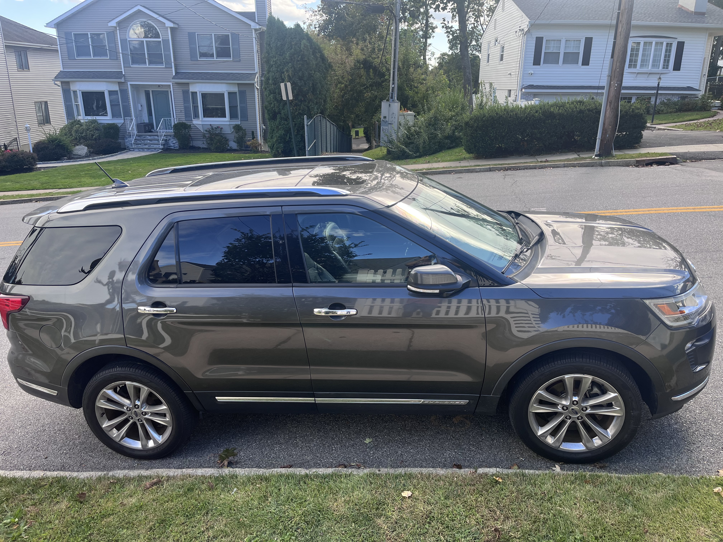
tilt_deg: -19.8
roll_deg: -0.6
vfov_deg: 53.1
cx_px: 362
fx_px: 543
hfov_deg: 67.3
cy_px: 271
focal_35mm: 26
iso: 50
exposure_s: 1/577
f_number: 1.6
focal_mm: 5.1
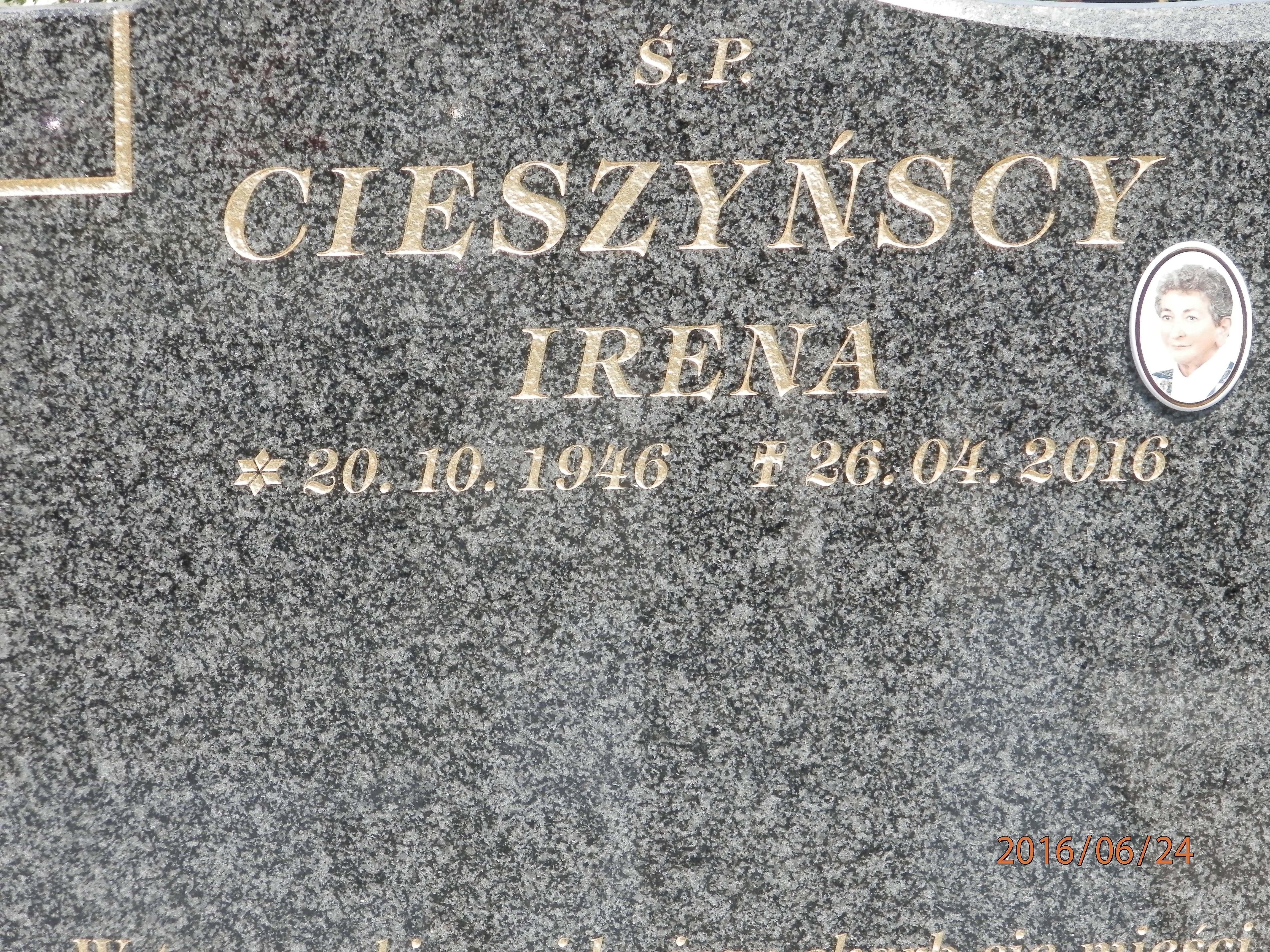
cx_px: 635
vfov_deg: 11.2
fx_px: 4843
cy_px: 476
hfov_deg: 14.9
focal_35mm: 132
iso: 200
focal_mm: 23.6
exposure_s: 1/640
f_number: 4.7
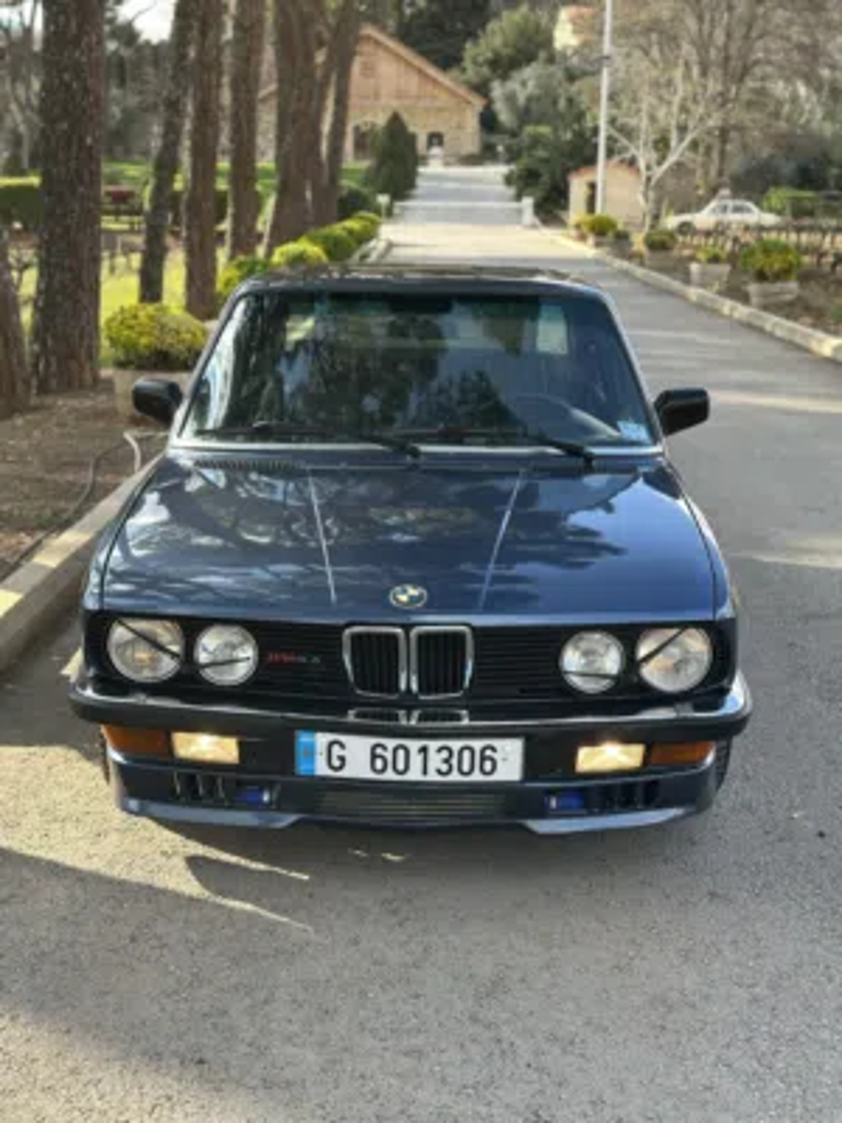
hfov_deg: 30.3
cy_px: 562
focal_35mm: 48
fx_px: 1557
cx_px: 421
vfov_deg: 39.7
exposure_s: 1/704
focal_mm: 6.86
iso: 80
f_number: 1.78
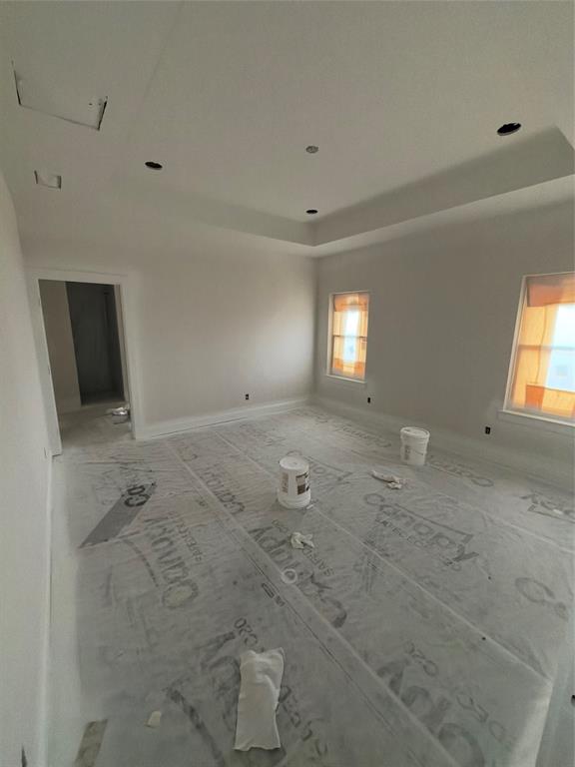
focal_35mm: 14
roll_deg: -2.0
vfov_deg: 102.1
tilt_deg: -11.4
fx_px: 310
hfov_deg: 85.7
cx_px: 288
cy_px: 384
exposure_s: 1/111
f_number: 2.2
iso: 200
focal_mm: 2.22
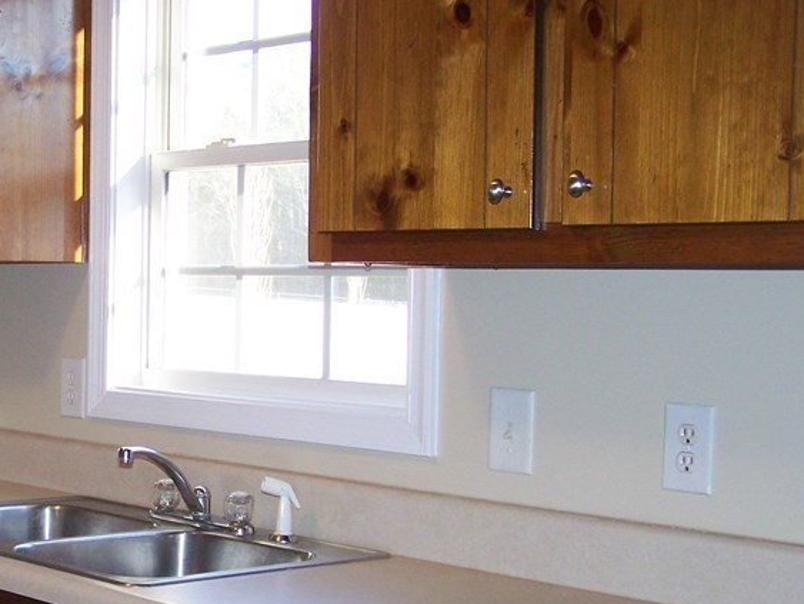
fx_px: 1604
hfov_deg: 27.3
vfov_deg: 21.2
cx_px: 109
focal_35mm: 69
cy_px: 420
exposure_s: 1/60
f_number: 2.8
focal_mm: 6.3
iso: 160
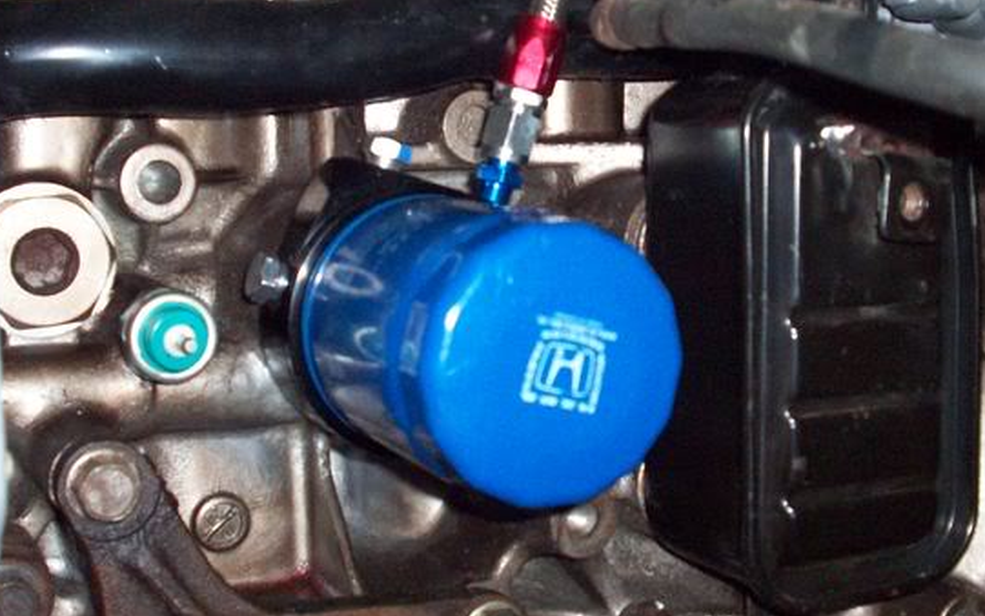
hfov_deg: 35.1
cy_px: 266
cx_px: 528
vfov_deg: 22.3
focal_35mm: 58
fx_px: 1557
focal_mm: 6.2
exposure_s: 1/64
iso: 200
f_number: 2.8
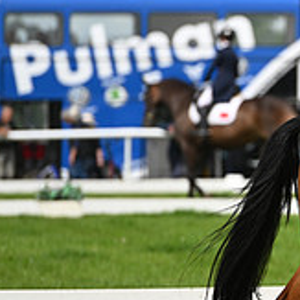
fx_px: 5942
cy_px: 148
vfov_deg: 2.9
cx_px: 526
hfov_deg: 2.9
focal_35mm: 606
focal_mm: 200
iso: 125
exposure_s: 1/1250
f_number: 4.5
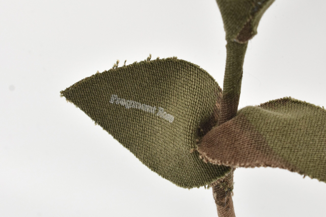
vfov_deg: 16.6
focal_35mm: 82
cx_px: 163
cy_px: 108
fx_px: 747
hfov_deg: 24.6
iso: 400
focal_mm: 55
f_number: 10
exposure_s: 1/25
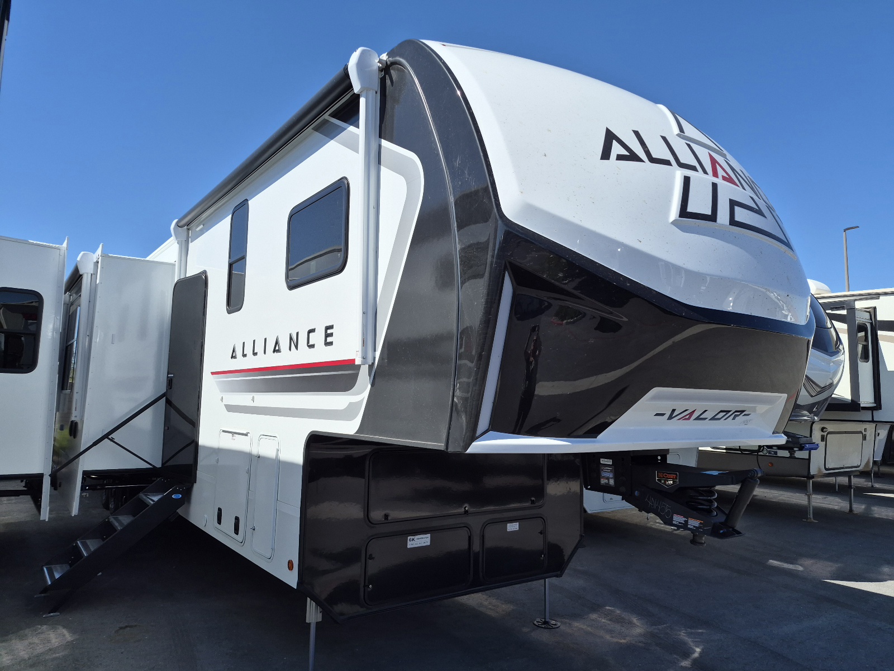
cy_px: 336
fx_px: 594
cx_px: 447
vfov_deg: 58.9
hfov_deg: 73.9
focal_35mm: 23
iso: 80
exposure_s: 1/10000
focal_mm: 5.4
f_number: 1.8
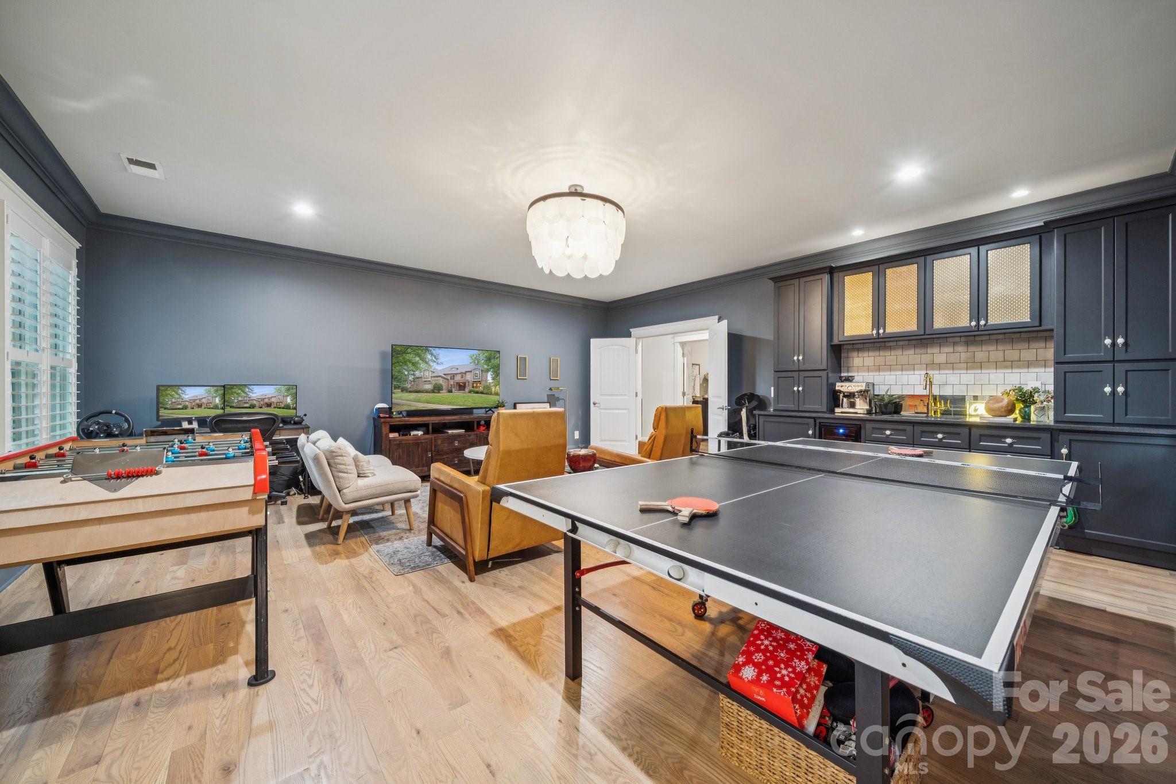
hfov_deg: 108.3
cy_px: 392
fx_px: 425
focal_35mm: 13
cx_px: 588
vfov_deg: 85.4
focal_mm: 13
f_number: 7.1
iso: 160
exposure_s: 1/2
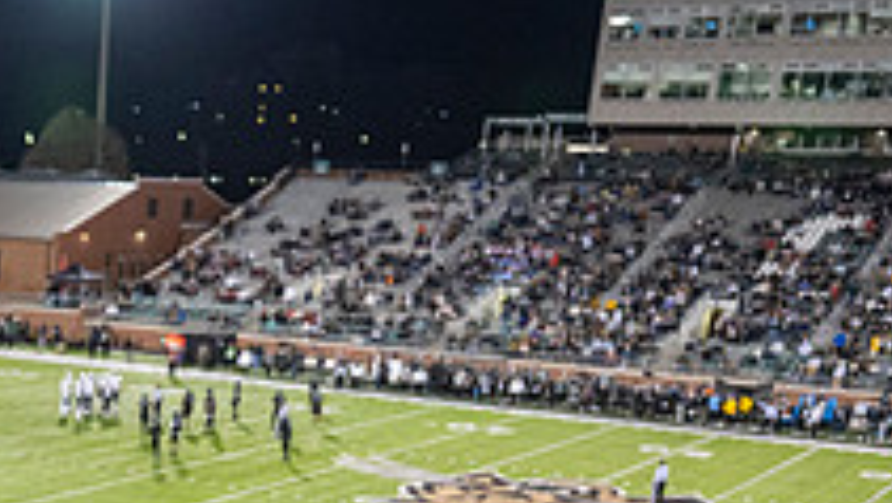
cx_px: -68
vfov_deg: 16.2
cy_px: 733
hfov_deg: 28.1
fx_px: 1633
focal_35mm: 69
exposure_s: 1/500
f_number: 3.2
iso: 2000
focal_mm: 24
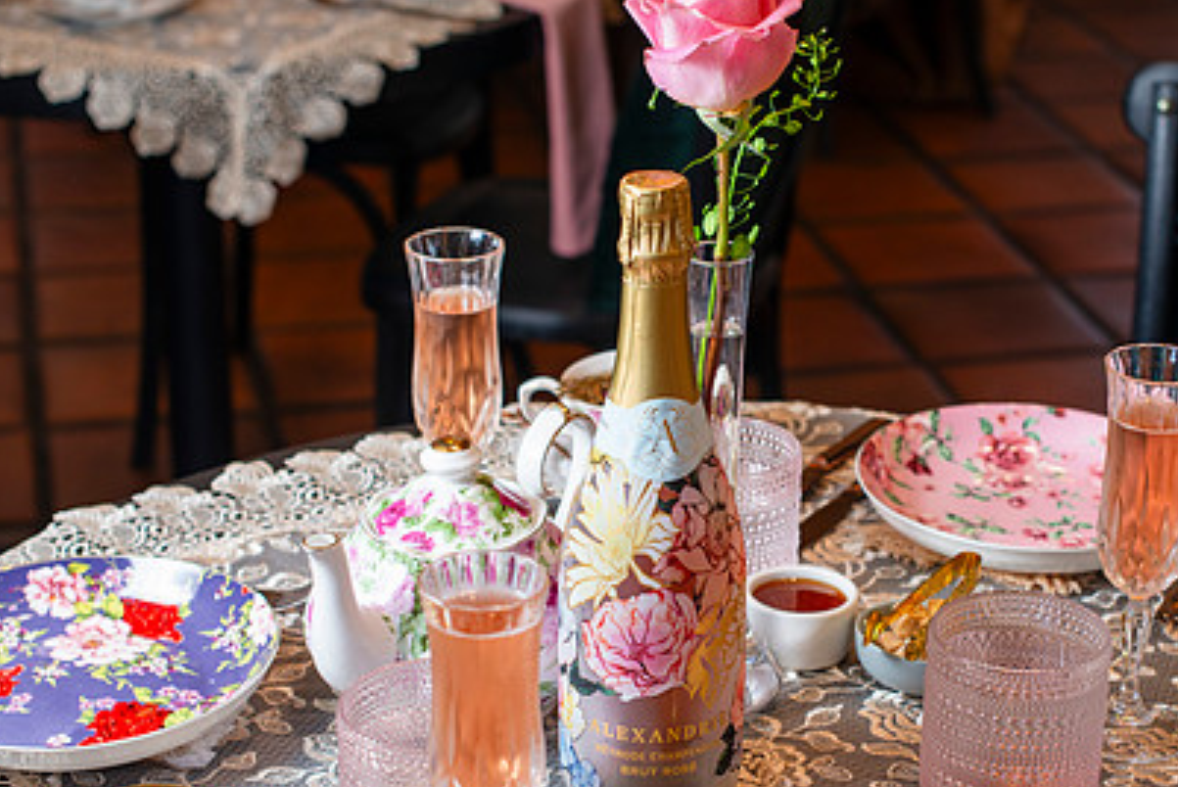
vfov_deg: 17.1
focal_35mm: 80
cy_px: 510
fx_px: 2620
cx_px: 699
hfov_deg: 25.3
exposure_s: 1/60
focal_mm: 50
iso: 200
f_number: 4
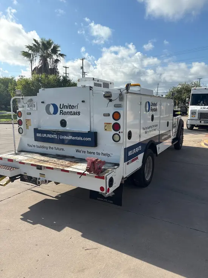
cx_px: 104
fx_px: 208
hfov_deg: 53.1
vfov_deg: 67.3
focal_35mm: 26
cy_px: 139
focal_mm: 5.96
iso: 50
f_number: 1.6
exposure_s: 1/3448
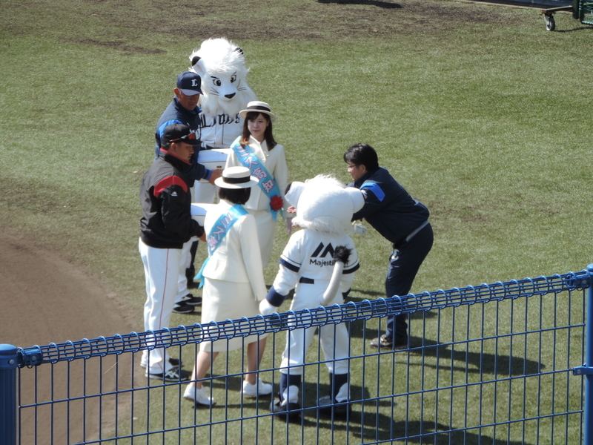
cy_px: 222
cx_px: 296
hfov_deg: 7.2
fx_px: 4711
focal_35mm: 275
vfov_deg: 5.4
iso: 80
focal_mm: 49
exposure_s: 1/250
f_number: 4.7
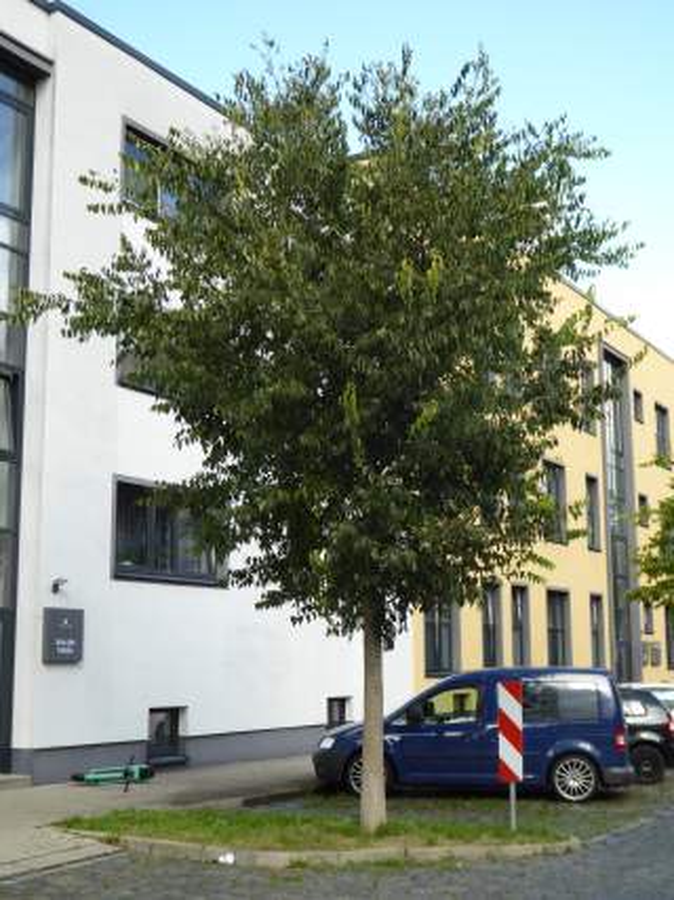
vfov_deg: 38.9
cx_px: 337
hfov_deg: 29.7
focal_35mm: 49
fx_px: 1273
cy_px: 450
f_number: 4
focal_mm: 8.4
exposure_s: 1/160
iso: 100
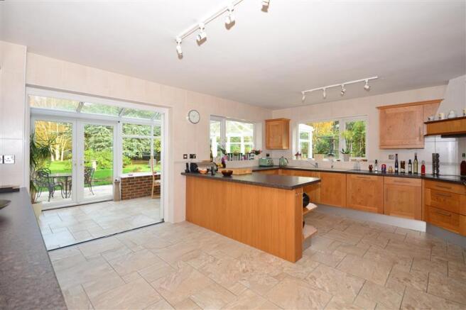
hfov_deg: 100.4
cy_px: 155
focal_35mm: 15
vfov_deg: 77.3
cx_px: 233
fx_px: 194
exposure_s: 1/160
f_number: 6.3
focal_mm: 10
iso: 400
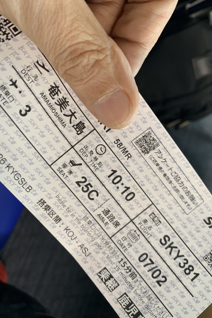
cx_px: 105
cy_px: 163
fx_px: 247
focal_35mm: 28
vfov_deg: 65.5
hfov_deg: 46.4
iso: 160
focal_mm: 4.25
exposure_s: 1/60
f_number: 1.8
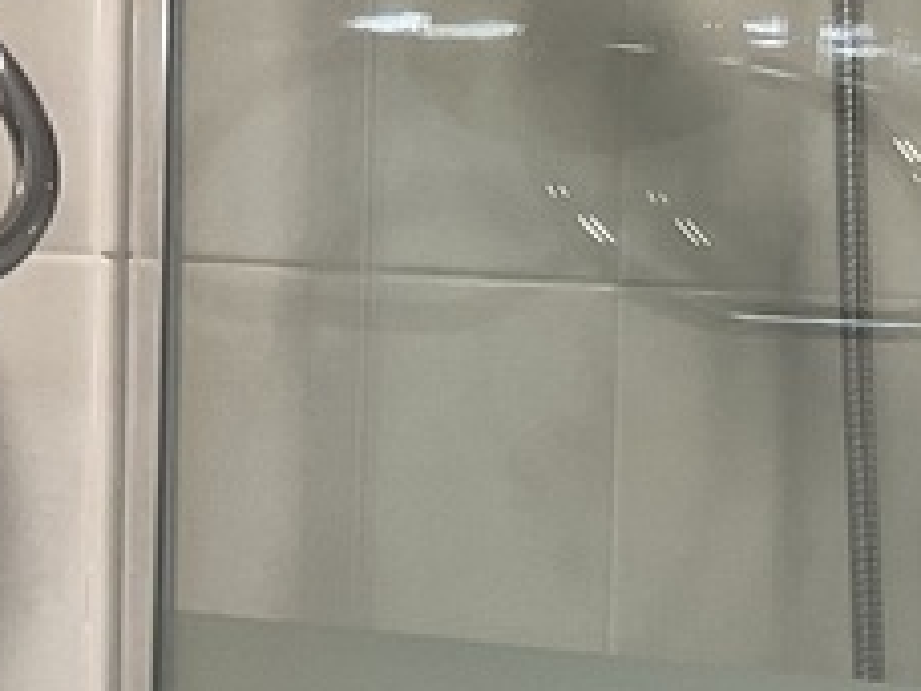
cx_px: 1749
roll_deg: -0.3
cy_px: 449
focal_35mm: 130
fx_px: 3459
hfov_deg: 13.4
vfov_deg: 11.4
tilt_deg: -2.0
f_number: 1.8
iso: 50
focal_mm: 3
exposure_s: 1/50
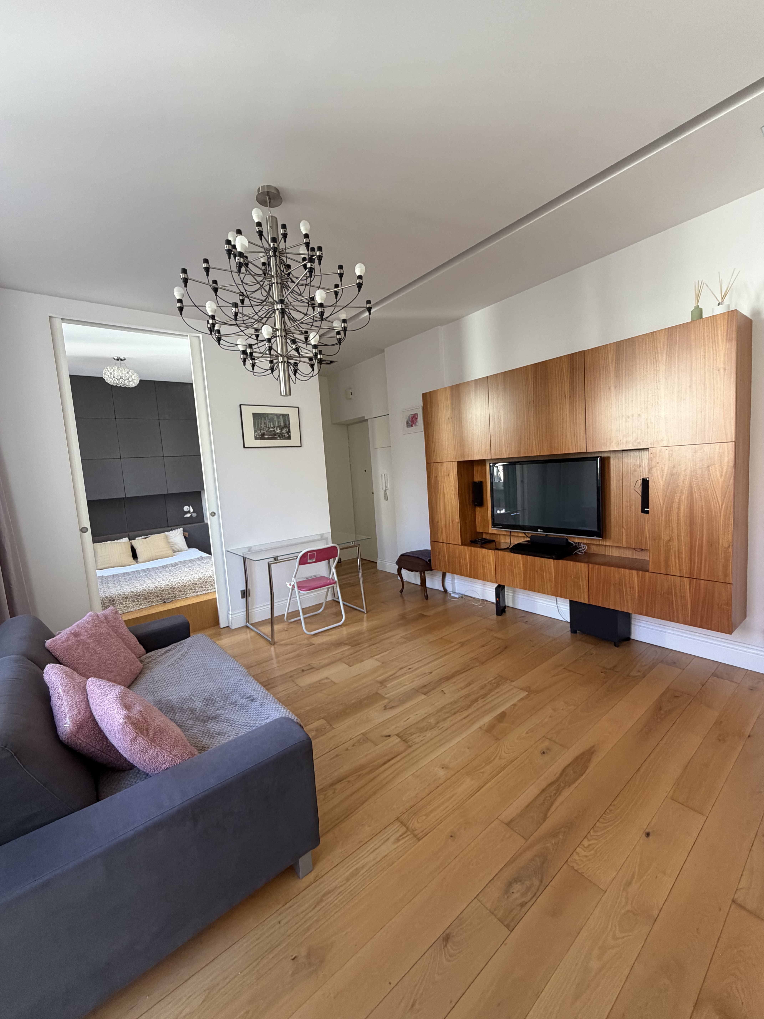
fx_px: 412
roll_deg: +3.1
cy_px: 510
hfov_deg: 85.7
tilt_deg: -5.8
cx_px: 382
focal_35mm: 14
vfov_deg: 102.1
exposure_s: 1/96
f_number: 2.2
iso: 320
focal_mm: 2.22
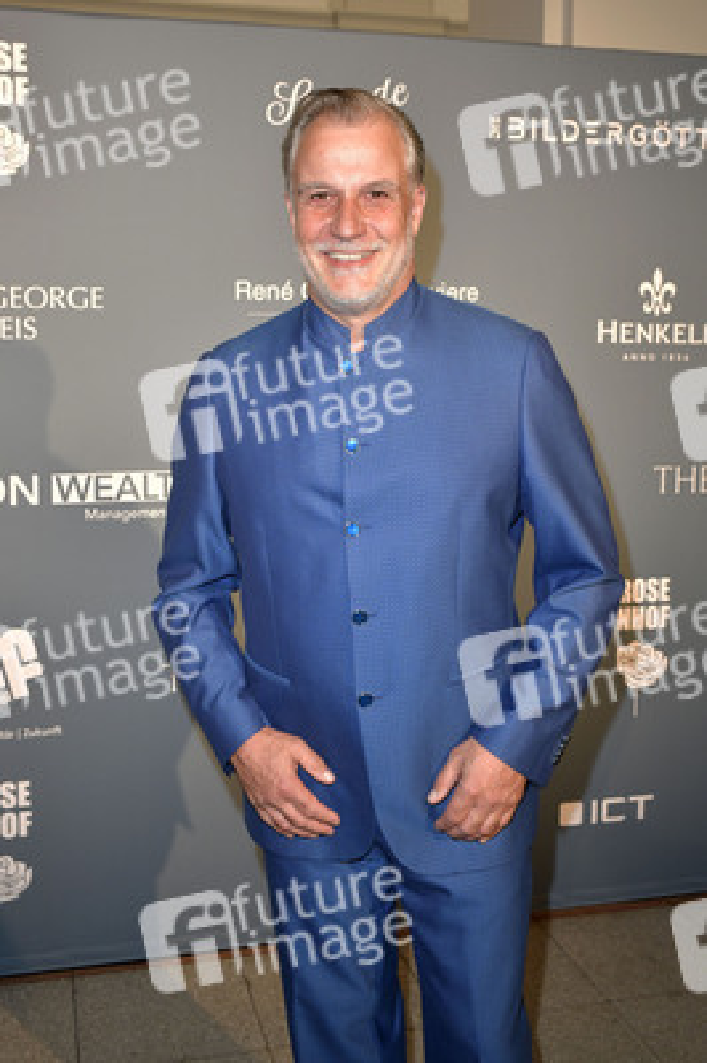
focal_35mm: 32
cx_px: 354
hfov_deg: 41.0
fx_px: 944
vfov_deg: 58.8
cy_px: 532
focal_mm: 32
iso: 1250
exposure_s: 1/200
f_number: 5.6
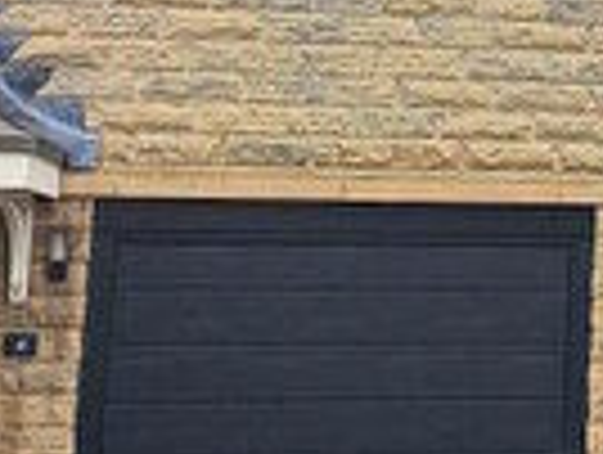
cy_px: -29
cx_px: 1062
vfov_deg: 12.2
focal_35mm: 120
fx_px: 2094
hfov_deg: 14.5
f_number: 1.8
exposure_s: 1/5220
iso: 50
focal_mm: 6.06
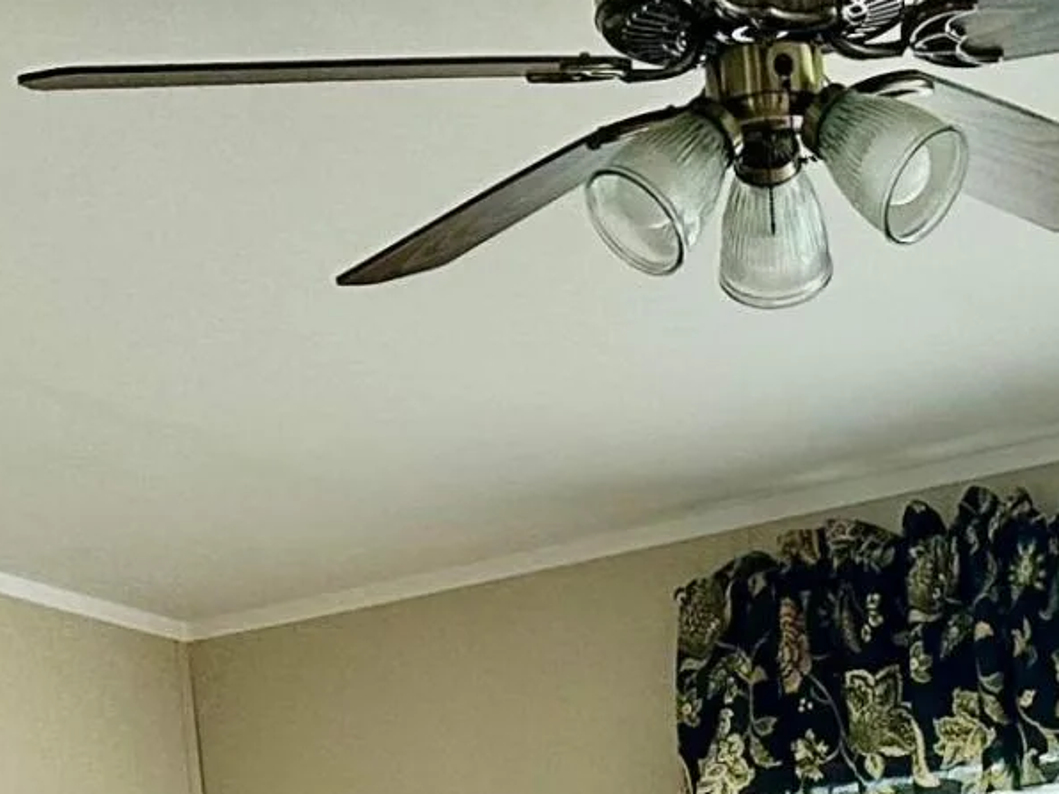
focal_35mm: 116
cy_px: 1908
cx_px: 691
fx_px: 3549
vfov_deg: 10.8
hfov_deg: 16.9
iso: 200
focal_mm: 6.86
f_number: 1.78
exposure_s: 1/121
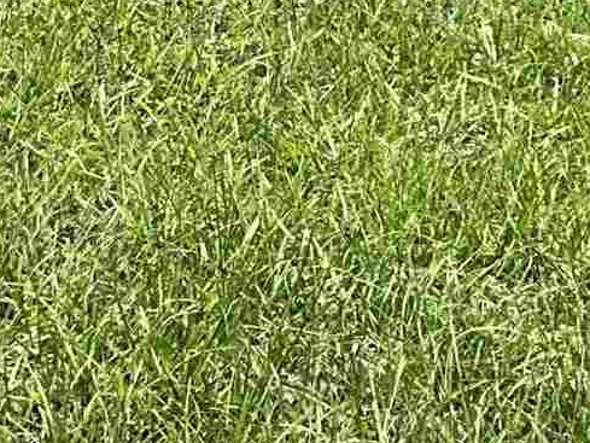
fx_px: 3103
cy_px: -419
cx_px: 331
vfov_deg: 7.8
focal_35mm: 182
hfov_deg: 10.9
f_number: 1.8
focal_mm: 3
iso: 25
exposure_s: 1/962
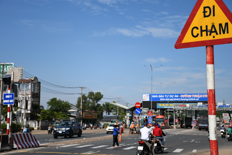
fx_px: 387
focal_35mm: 60
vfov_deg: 22.6
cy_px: 78
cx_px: 116
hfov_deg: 33.4
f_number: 4.5
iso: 100
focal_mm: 40
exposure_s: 1/1250
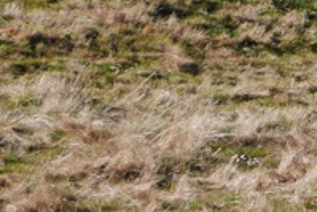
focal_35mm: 403
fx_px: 3551
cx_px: 896
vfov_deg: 3.4
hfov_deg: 4.9
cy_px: -360
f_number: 5.6
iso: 200
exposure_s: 1/500
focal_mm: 30.4
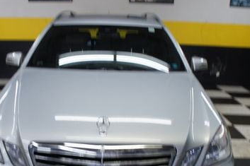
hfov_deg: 40.3
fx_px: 340
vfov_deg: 26.9
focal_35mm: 49
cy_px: 136
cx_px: 108
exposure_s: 1/40
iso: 200
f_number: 4.5
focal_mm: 18
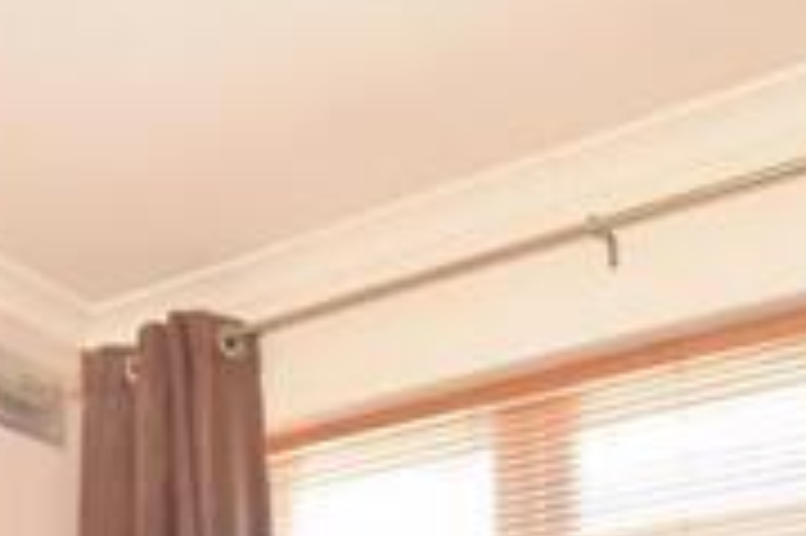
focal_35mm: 55
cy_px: 890
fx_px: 1230
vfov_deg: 19.8
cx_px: 113
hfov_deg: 34.6
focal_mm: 10
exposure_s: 1/20
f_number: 5
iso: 200
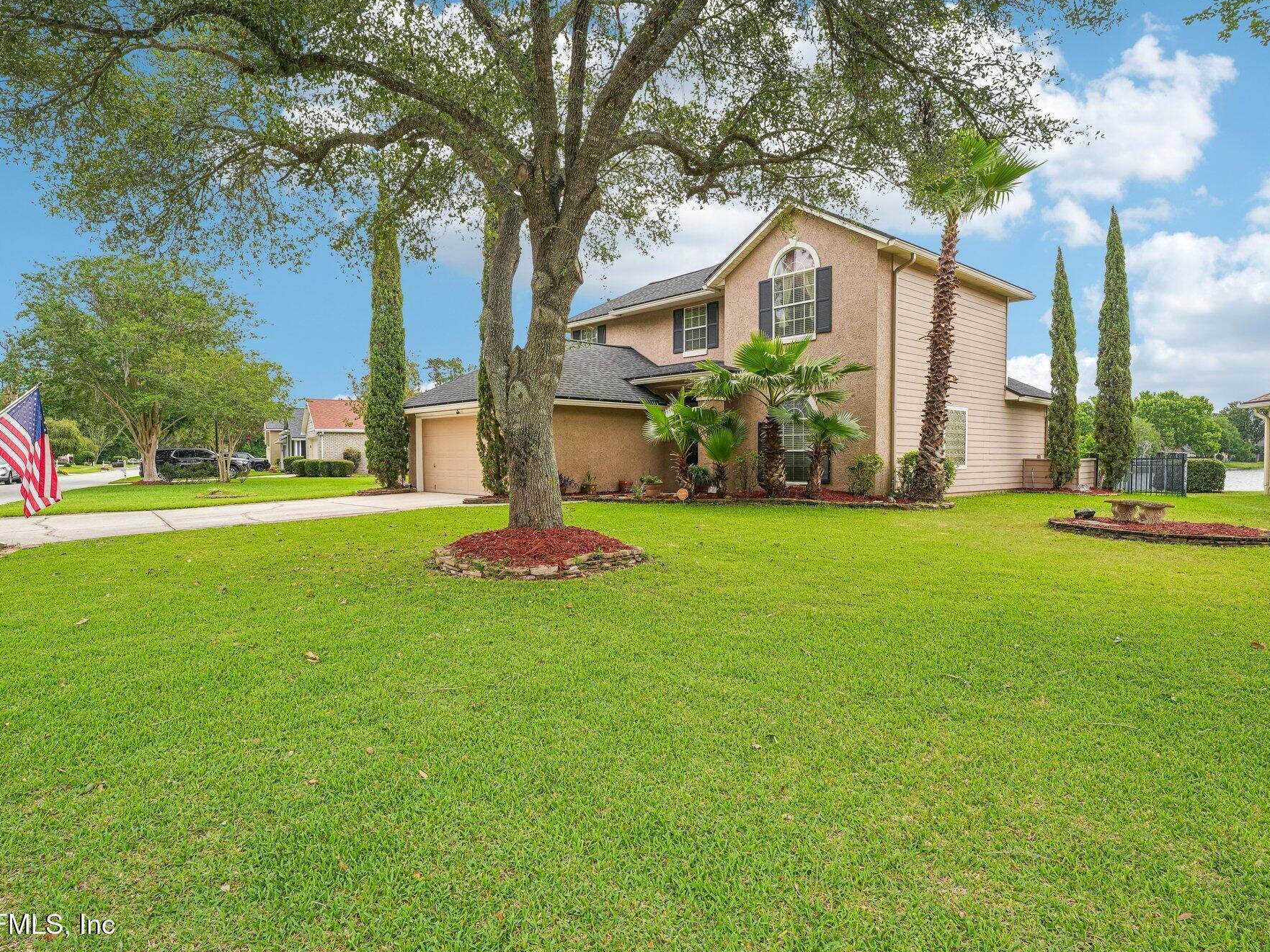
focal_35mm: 20
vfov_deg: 67.1
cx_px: 599
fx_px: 717
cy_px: 477
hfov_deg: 82.9
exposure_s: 1/100
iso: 320
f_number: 11
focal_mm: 17.5
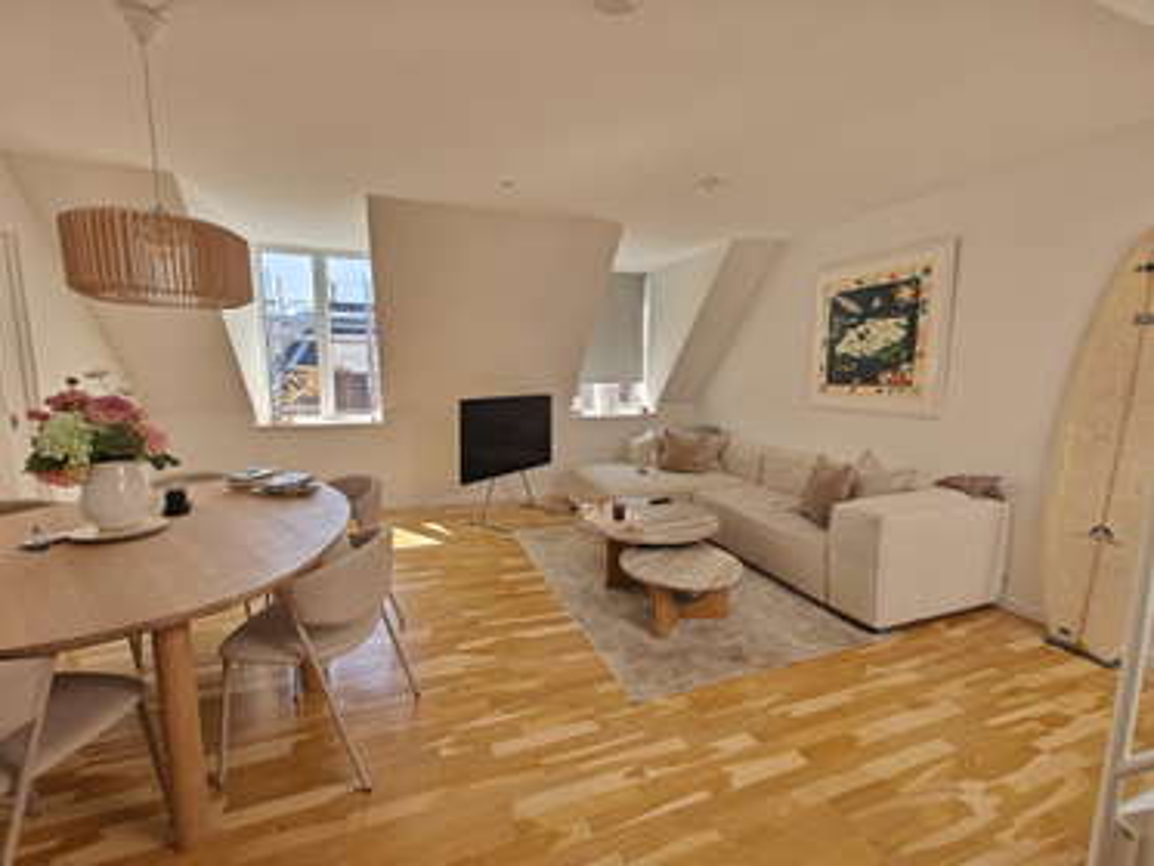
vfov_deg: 85.7
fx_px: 467
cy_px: 433
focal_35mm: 14
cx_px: 577
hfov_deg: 102.0
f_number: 2.2
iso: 64
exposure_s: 1/139
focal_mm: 2.59
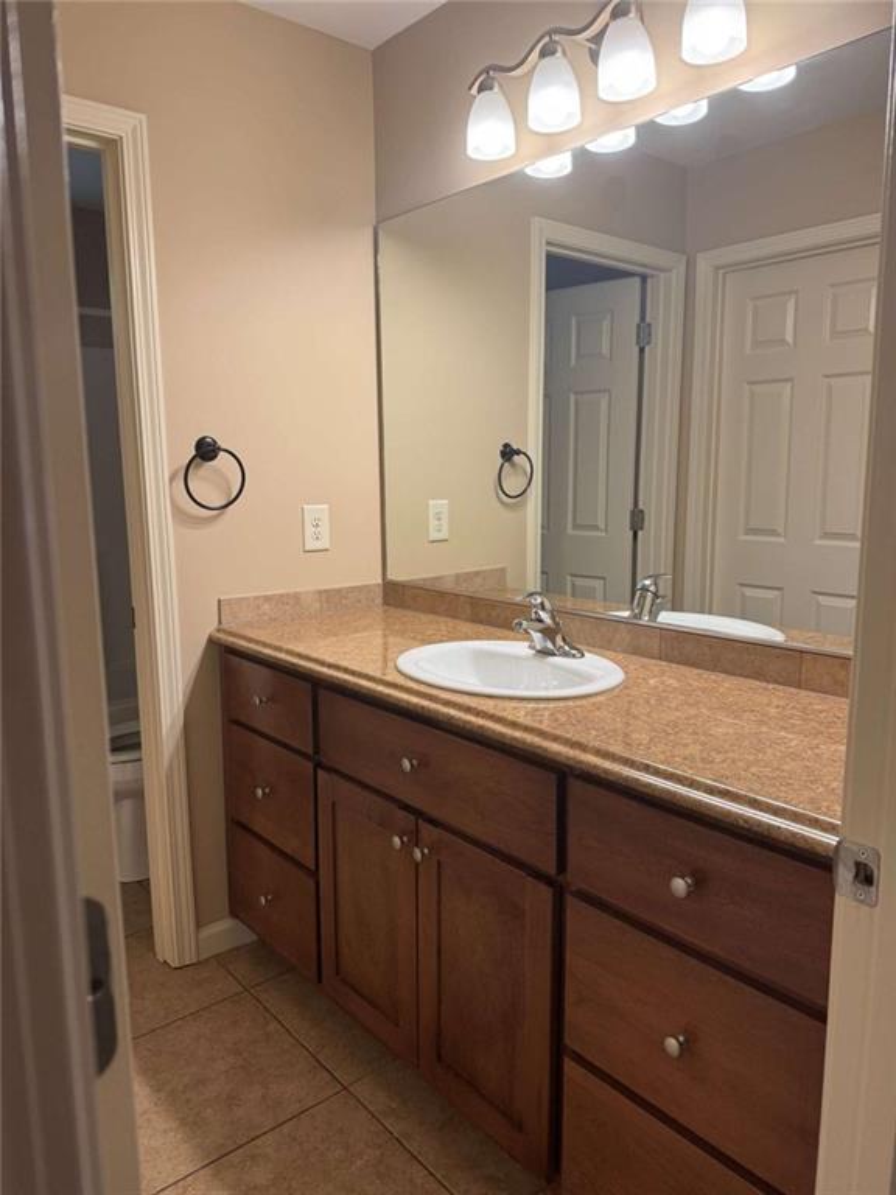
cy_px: 598
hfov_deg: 56.8
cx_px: 448
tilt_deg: -9.4
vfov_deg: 71.6
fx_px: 828
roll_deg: +0.5
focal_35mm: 24
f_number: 1.78
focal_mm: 6.76
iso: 200
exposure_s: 1/120
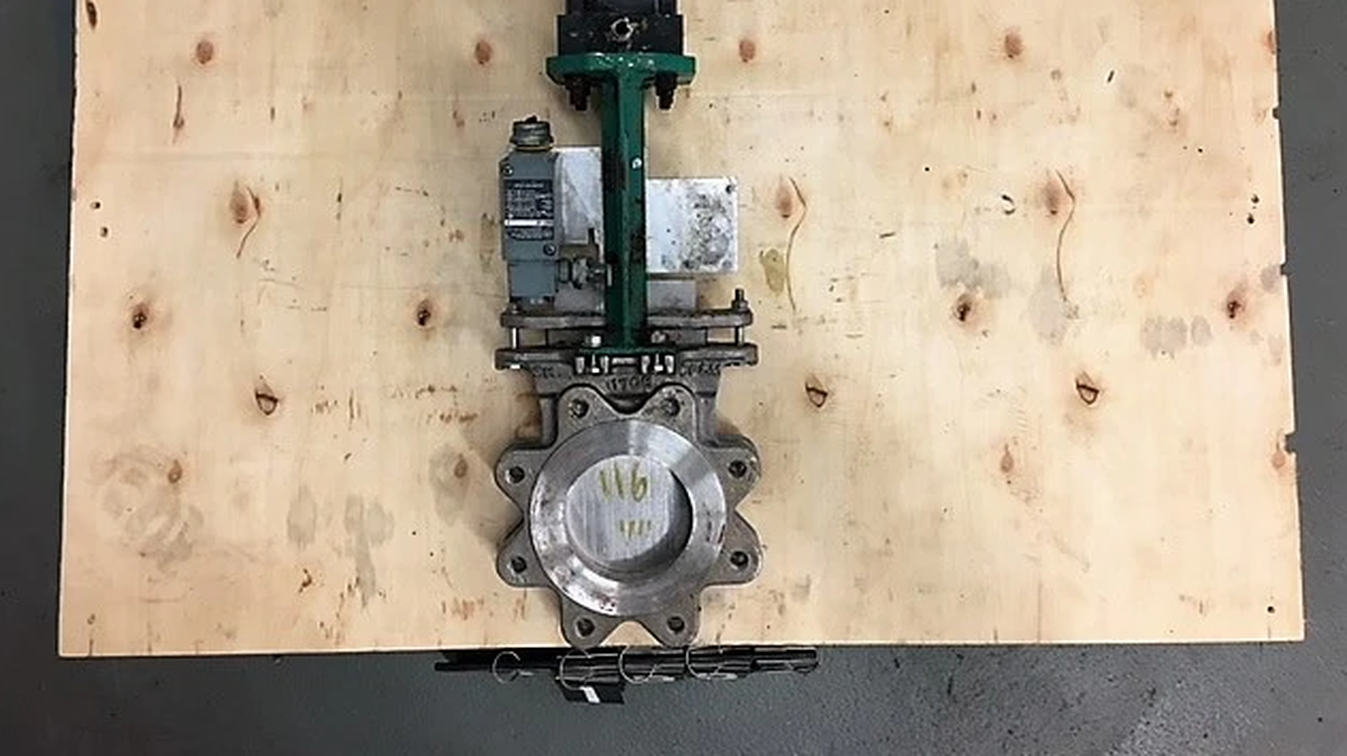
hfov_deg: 61.0
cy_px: 247
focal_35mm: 32
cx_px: 667
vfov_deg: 36.2
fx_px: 1143
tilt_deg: -85.9
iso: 80
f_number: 2.2
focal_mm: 4.15
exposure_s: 1/30
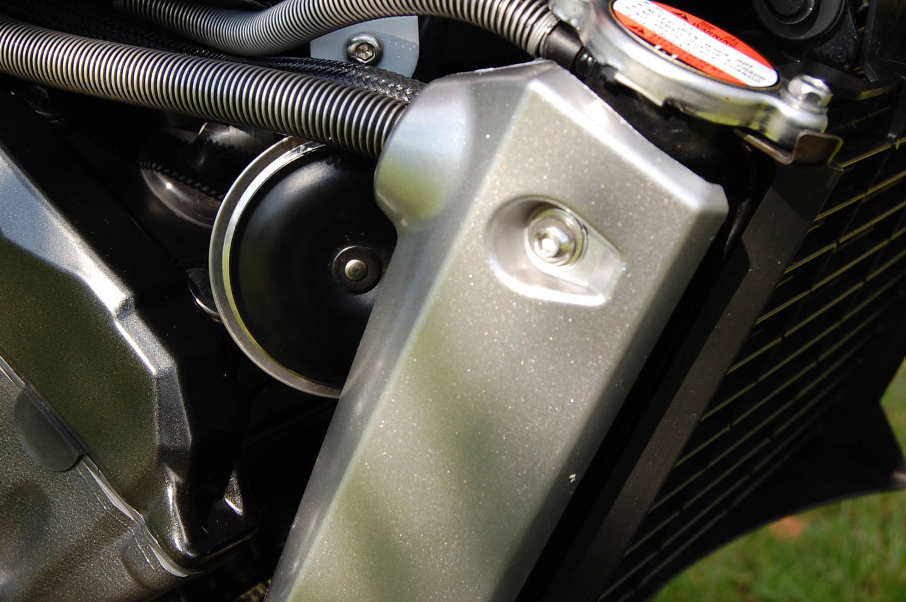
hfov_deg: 28.4
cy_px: 253
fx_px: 1785
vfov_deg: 19.1
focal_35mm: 71
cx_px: 338
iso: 200
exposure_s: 1/125
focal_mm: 34
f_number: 8
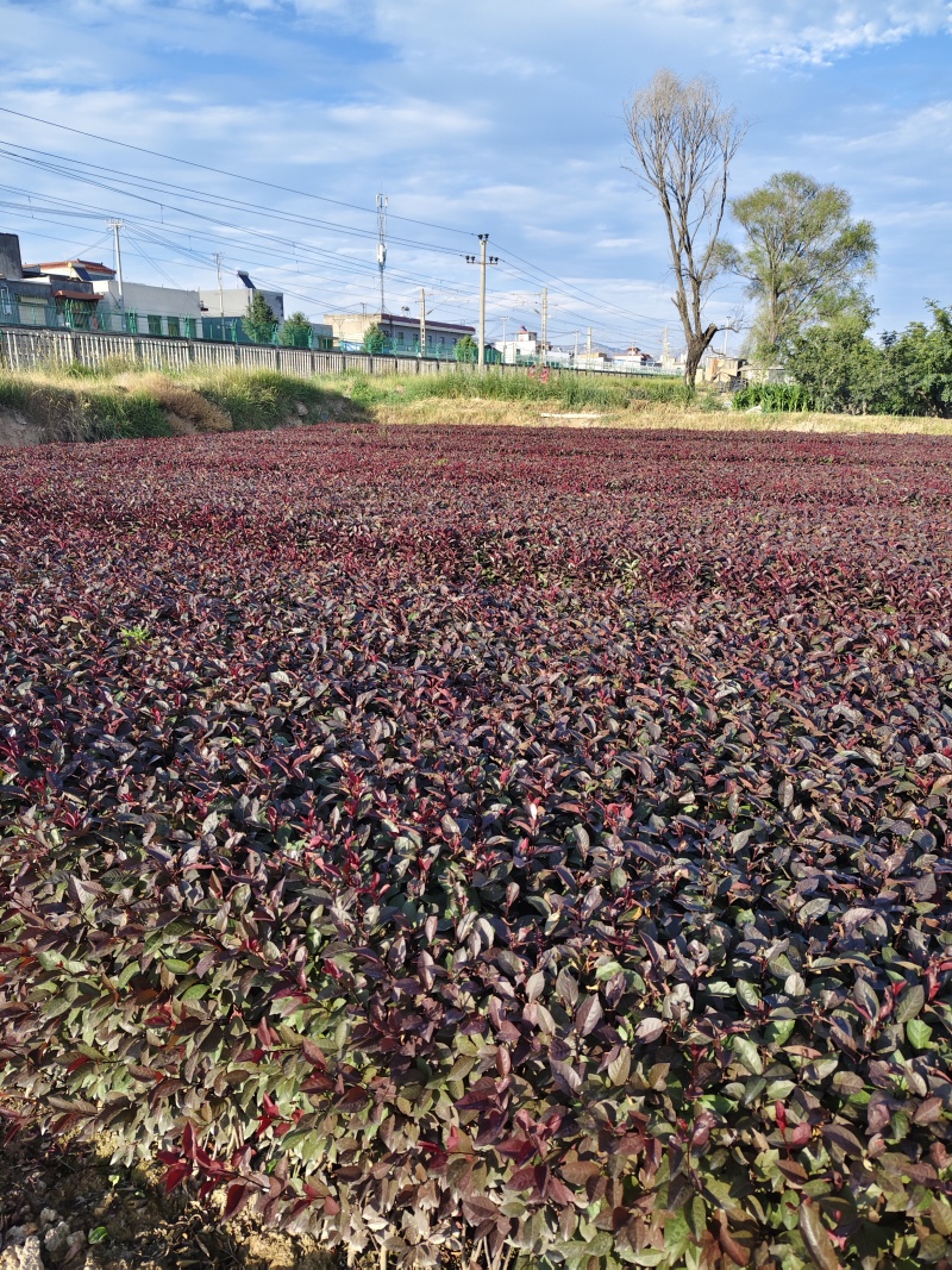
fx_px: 844
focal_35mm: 23
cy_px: 635
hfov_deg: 58.9
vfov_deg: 73.9
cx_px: 476
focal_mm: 5.56
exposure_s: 1/842
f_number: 1.88
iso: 50
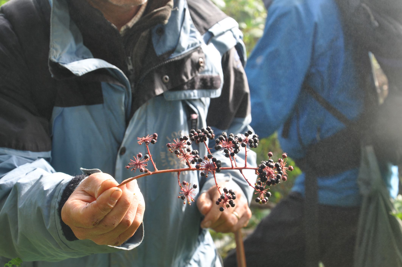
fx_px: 803
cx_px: 201
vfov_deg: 18.9
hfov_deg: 28.1
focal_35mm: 72
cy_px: 134
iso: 200
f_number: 8
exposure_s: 1/60
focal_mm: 48
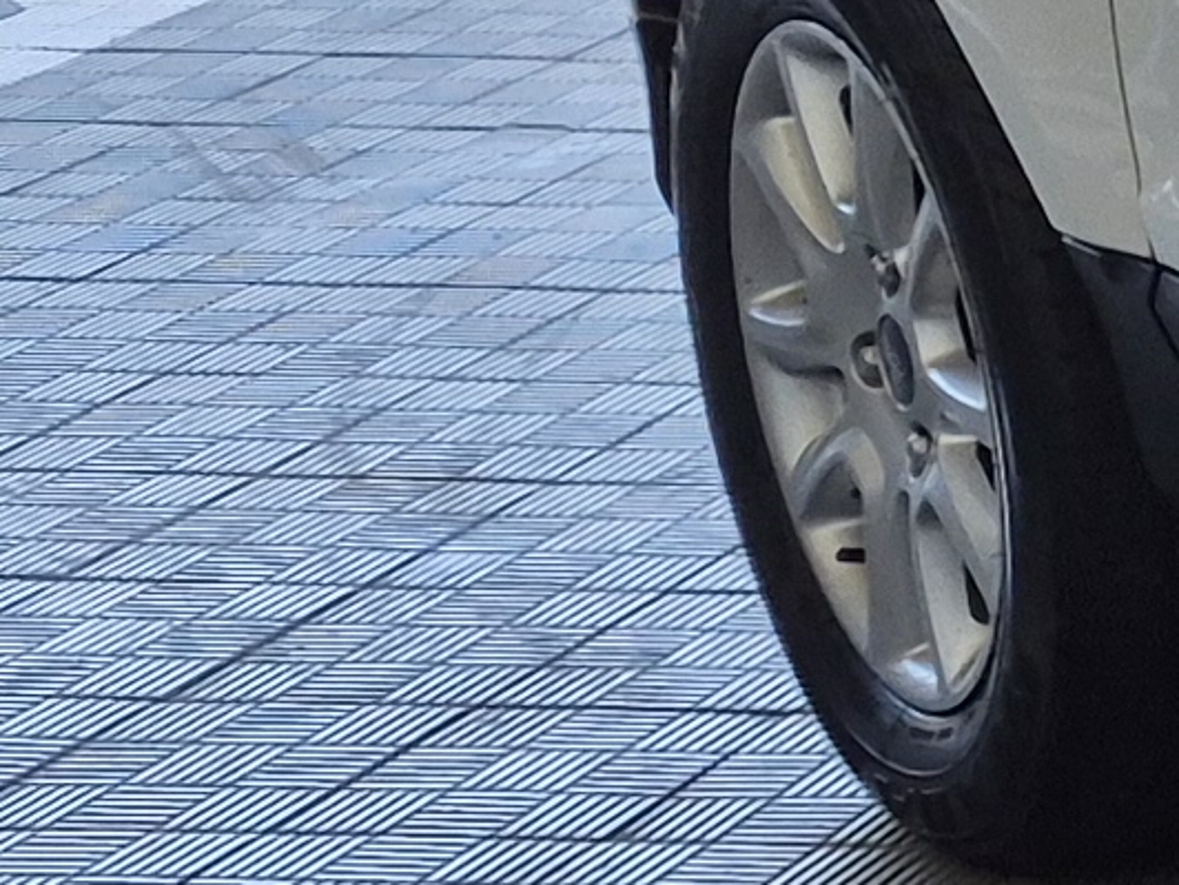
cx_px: 4370
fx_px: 5892
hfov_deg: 8.1
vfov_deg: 8.5
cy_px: -82
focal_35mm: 173
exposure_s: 1/1036
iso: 80
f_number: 1.8
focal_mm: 5.4
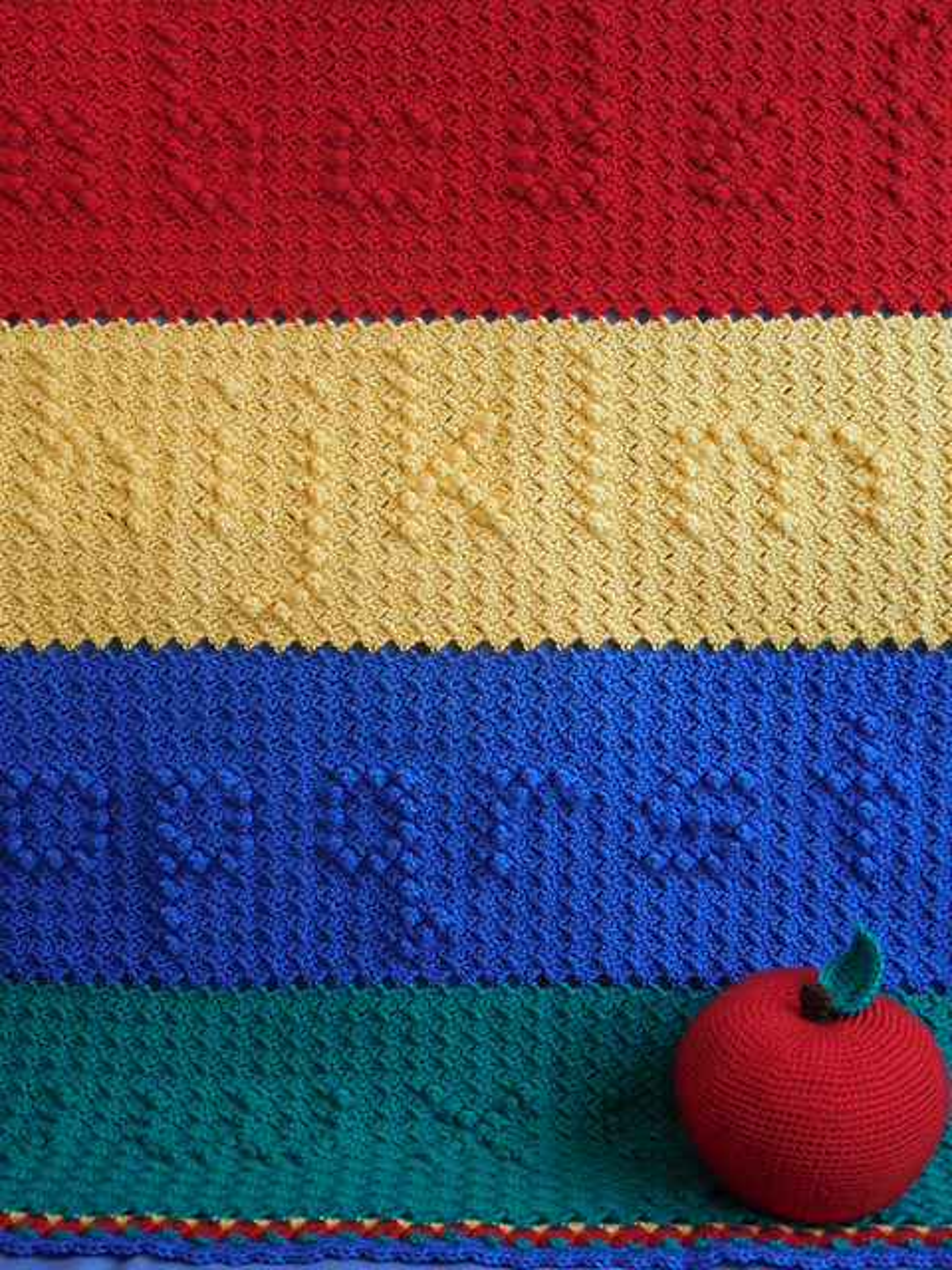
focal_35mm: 48
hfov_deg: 30.3
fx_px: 1760
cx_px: 476
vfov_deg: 39.7
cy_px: 635
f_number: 4
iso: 800
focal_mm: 8.7
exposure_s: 1/20
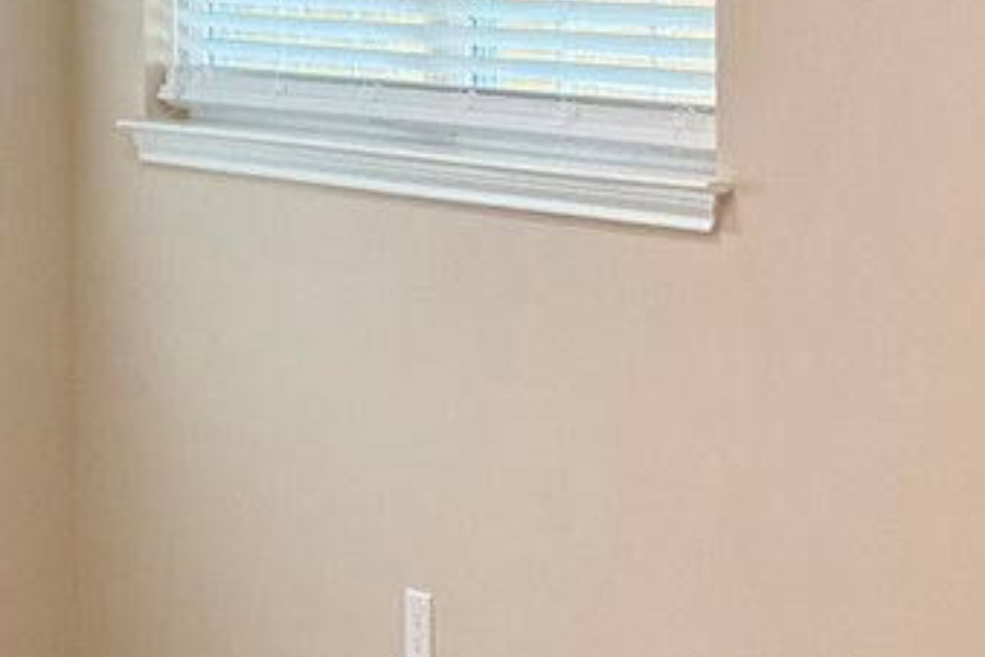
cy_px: 96
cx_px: 250
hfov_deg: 13.6
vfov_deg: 9.1
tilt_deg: -2.4
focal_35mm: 151
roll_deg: +0.6
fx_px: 4131
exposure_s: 1/227
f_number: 1.78
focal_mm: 6.76
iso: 100
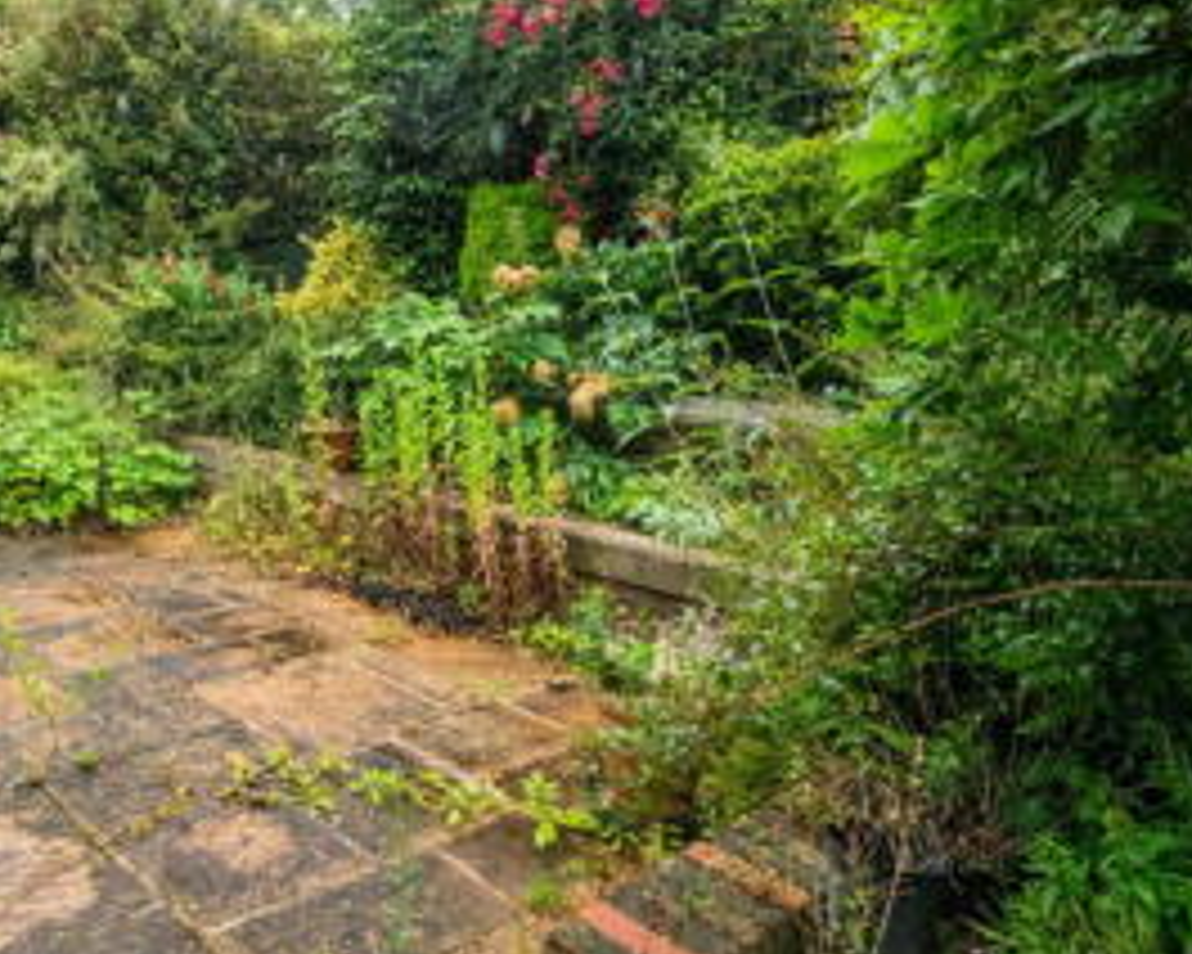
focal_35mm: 27
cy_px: 313
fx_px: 953
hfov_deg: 59.9
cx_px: 270
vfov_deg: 52.1
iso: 6400
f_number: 10
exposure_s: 1/800
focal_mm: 16
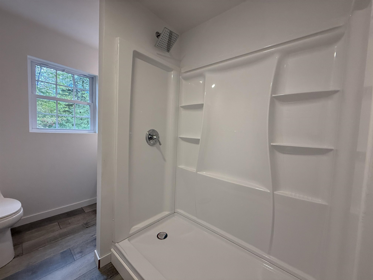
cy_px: 140
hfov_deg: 102.1
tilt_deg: -3.0
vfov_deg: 85.7
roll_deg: -2.1
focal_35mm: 14
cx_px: 186
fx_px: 151
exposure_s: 1/120
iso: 250
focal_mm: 2.22
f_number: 2.2
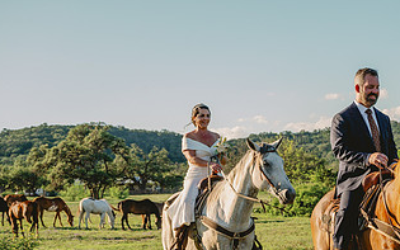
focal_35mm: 81
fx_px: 883
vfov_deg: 16.0
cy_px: 202
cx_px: 359
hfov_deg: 24.8
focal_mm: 43
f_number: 5.6
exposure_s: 1/1600
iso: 125
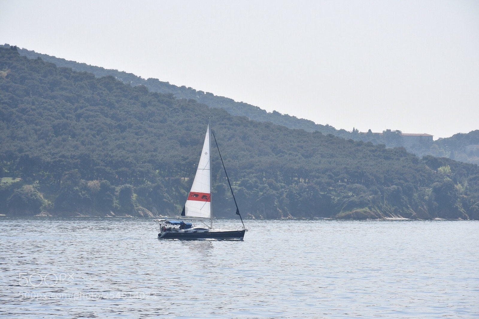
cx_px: 240
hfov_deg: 11.8
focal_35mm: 174
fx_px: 2315
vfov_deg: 7.9
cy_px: 160
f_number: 10
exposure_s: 1/250
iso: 100
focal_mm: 116
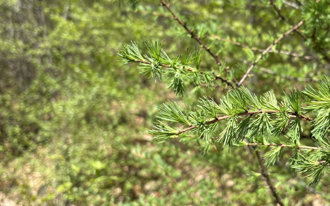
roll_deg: -2.9
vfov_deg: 28.0
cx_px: 228
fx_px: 414
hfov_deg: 42.7
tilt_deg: -0.8
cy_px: 88
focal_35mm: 46
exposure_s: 1/1953
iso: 50
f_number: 1.6
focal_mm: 5.96
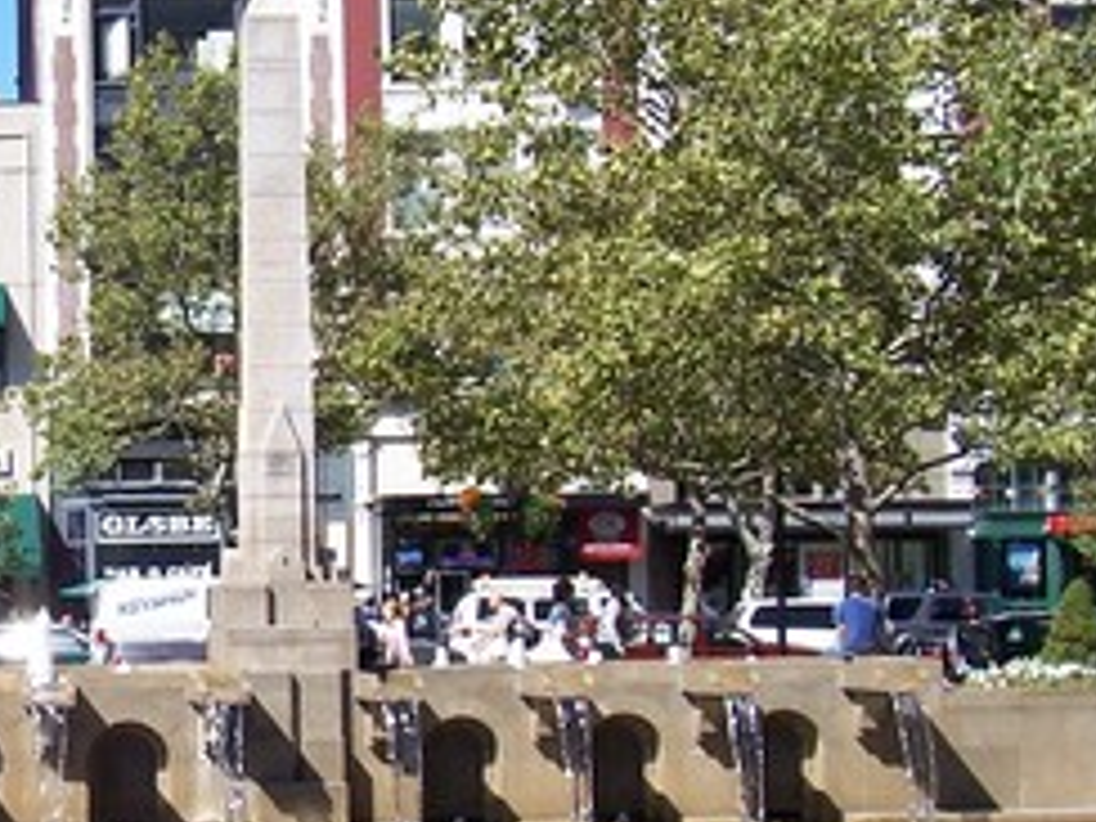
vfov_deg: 16.6
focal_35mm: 89
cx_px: -13
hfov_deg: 21.2
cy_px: 561
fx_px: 2818
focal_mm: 5.6
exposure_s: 1/350
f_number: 5.6
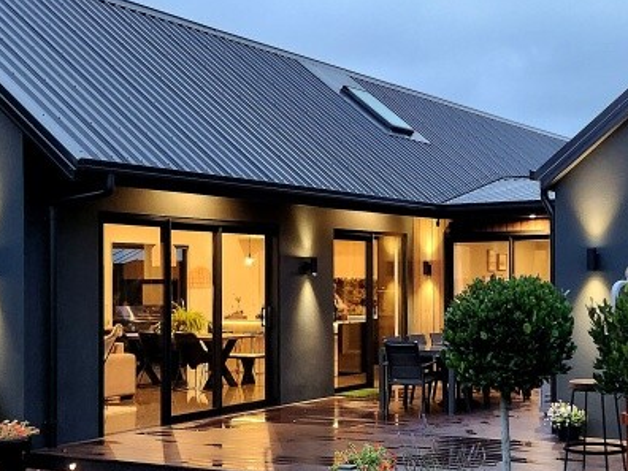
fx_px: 1089
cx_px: 432
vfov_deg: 24.4
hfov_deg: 31.9
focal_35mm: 60
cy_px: 275
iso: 400
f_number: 1.8
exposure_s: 1/100
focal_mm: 5.4
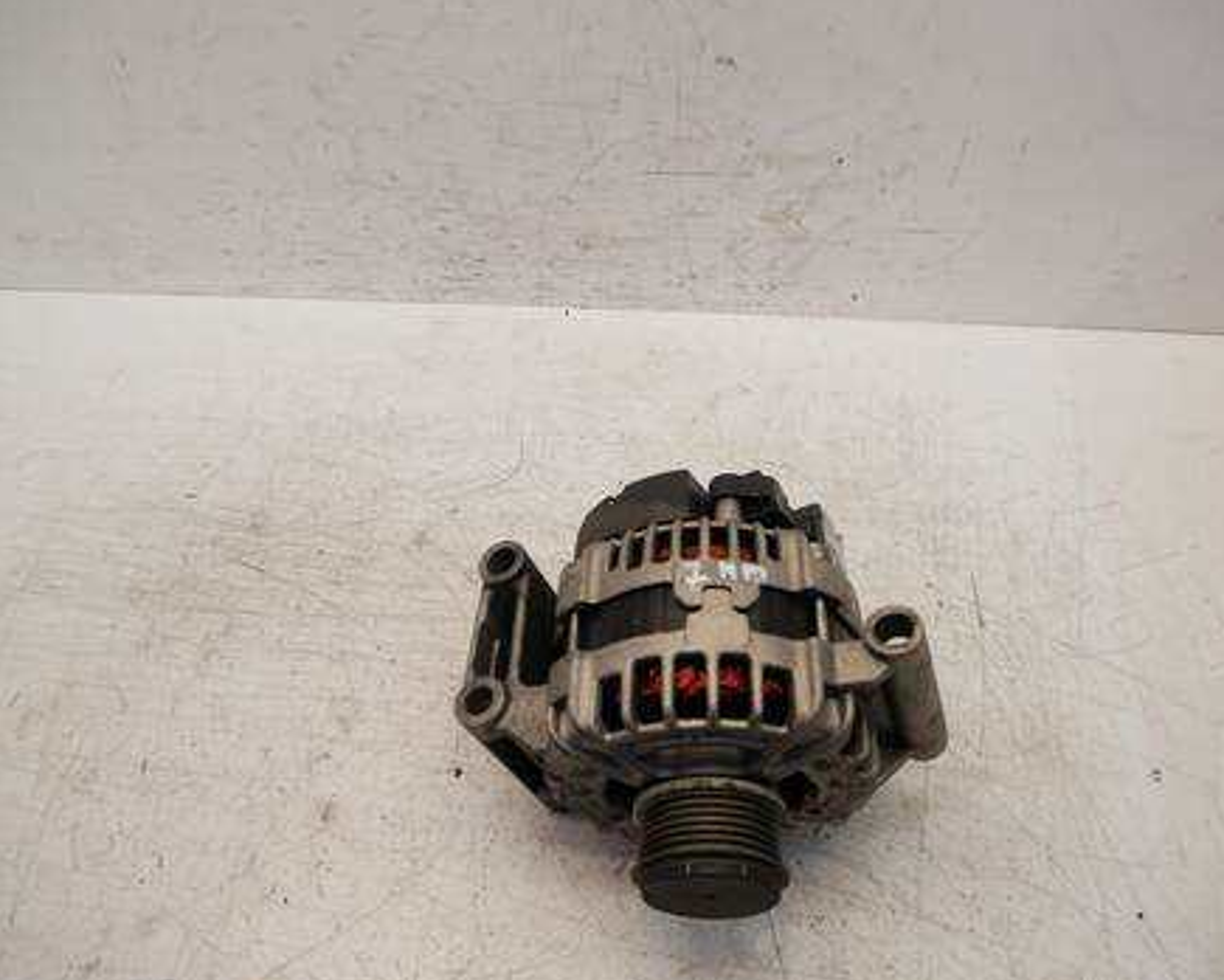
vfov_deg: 51.5
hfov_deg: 62.2
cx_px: 625
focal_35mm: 28
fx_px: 1014
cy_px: 493
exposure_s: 1/80
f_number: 3.5
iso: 200
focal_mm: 13
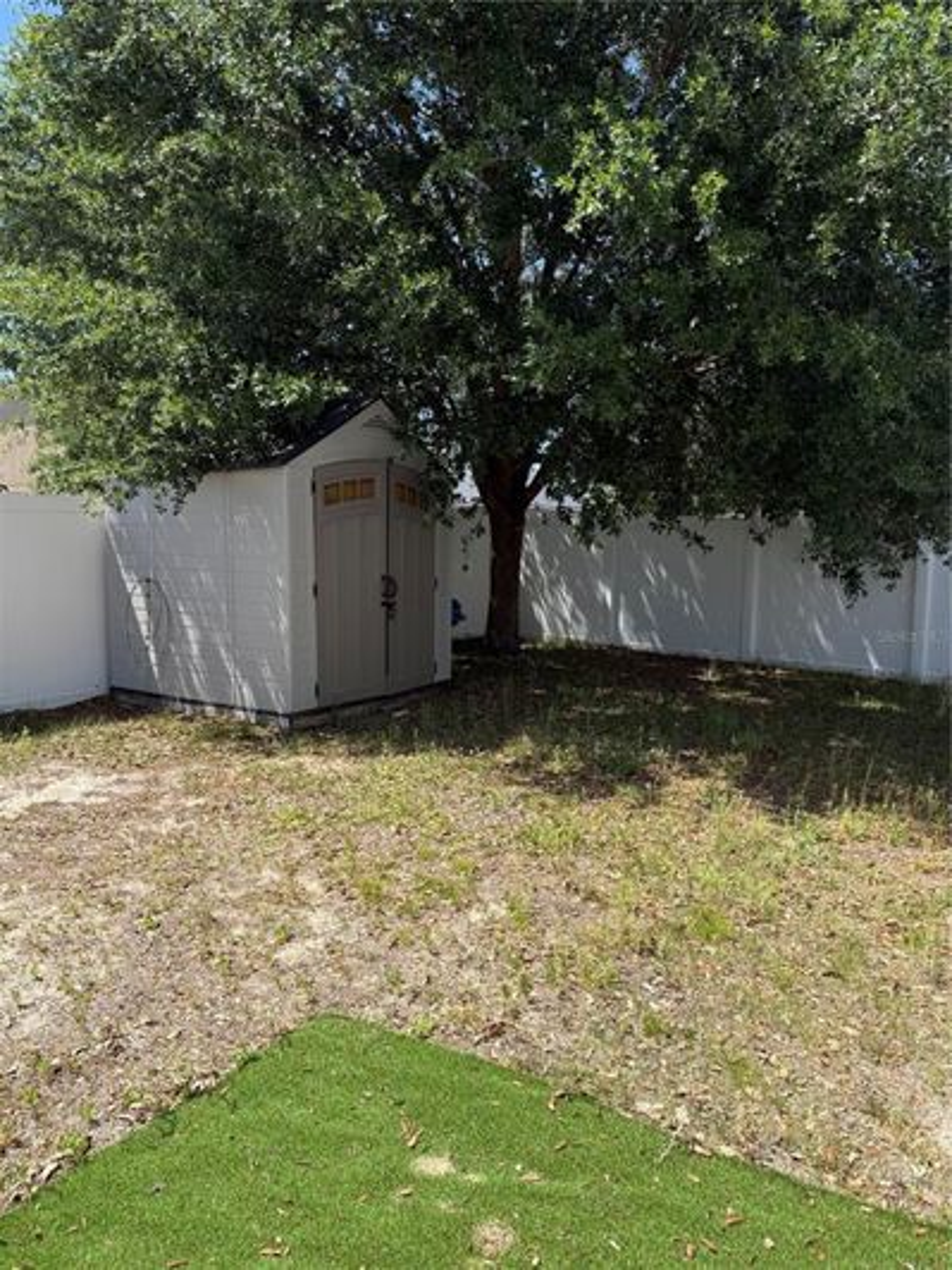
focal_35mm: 24
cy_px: 635
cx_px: 476
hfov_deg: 56.8
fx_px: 880
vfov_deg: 71.6
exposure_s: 1/2169
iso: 80
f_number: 1.78
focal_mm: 6.76
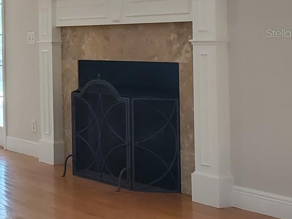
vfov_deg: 18.7
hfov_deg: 21.7
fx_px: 658
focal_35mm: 78
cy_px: 33
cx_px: -121
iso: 320
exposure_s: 1/40
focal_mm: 4.3
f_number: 2.4
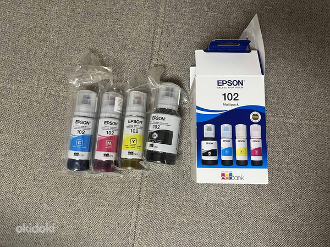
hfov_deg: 67.3
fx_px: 248
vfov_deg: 53.1
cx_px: 165
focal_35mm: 26
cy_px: 124
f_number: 1.6
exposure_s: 1/51
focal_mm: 5.1
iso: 160
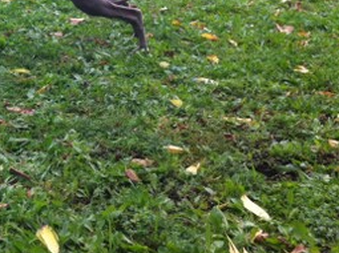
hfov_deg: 21.6
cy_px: -11
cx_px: 9
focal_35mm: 88
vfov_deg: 16.3
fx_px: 860
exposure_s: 1/175
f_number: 2.8
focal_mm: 3.85
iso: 80
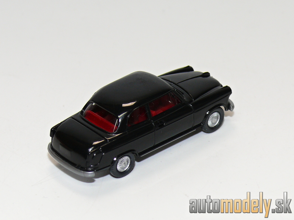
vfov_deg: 10.8
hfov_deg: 14.4
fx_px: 1164
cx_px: 147
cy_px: 110
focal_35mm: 137
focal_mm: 16.3
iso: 100
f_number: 4
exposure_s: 1/30
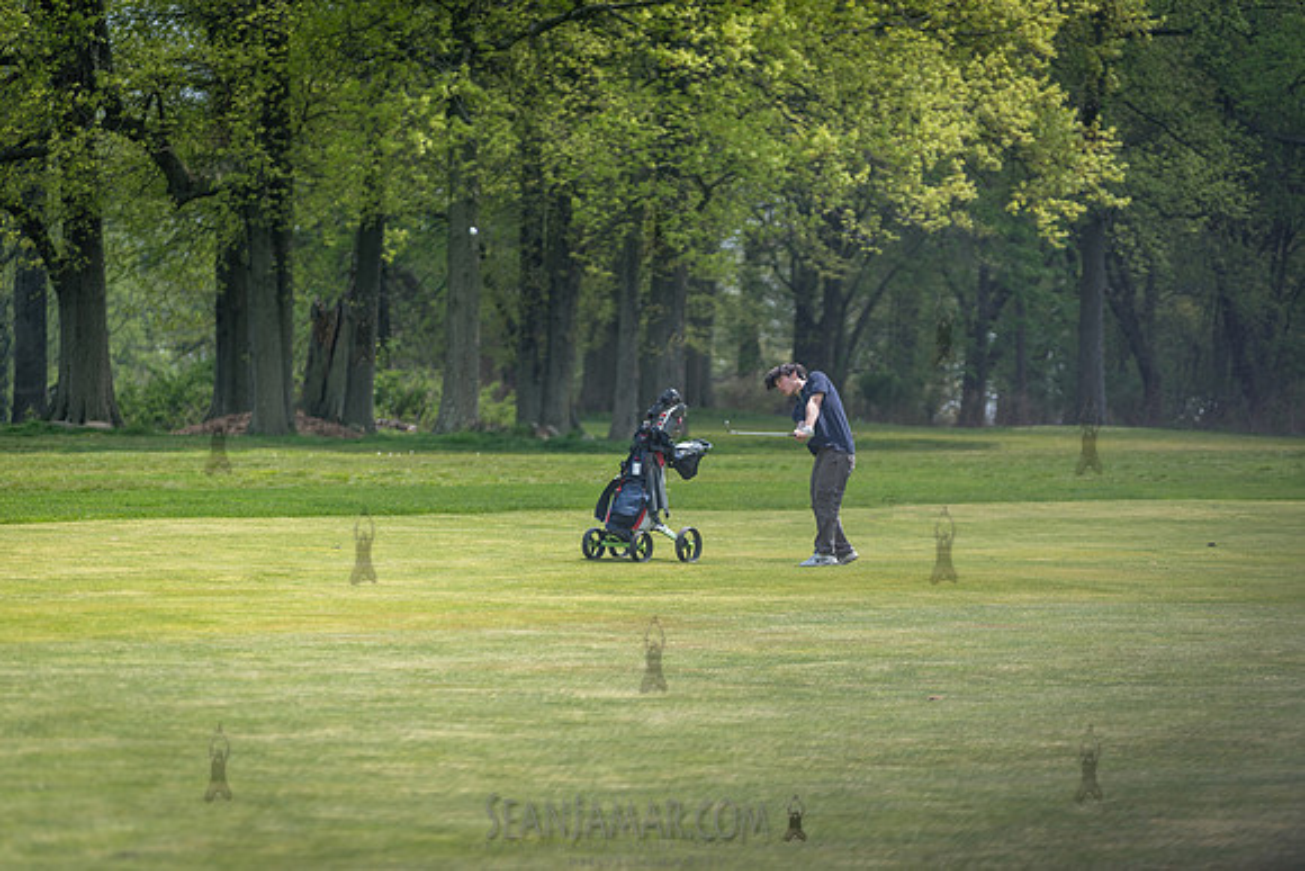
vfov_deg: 6.9
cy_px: 436
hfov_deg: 10.3
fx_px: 7251
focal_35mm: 200
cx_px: 652
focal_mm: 200
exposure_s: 1/1000
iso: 100
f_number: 3.5
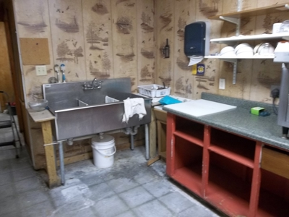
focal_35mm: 27
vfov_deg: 51.4
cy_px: 108
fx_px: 225
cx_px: 144
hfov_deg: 65.3
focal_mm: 4.9
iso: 160
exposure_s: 1/10
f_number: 3.5
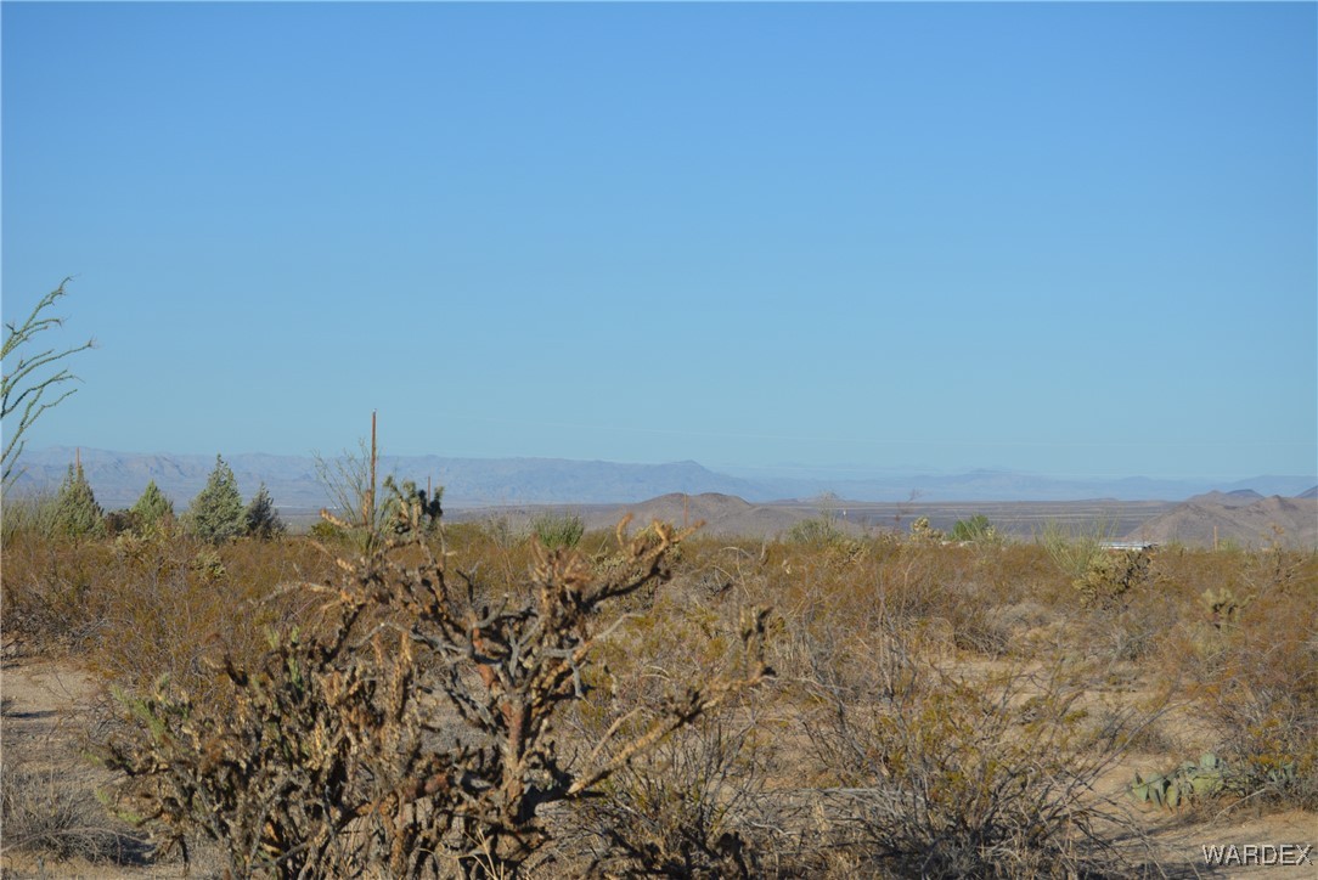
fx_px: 3022
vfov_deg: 16.6
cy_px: 440
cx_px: 659
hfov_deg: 24.6
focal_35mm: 82
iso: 400
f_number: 7.1
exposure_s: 1/1600
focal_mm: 55
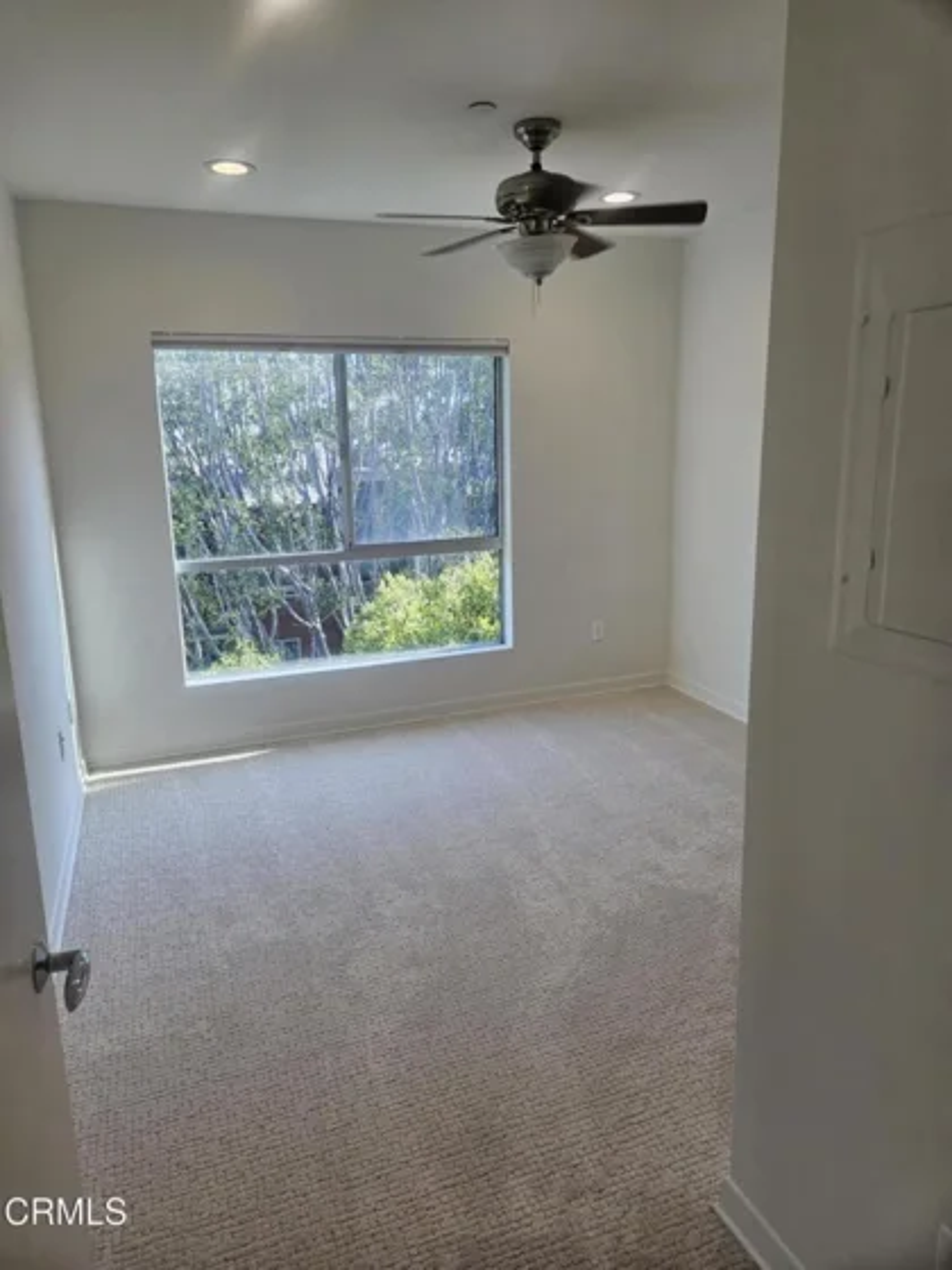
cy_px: 635
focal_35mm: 23
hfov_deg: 58.9
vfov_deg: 73.9
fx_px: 843
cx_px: 476
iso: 25
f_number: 1.8
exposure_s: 1/124
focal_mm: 5.4
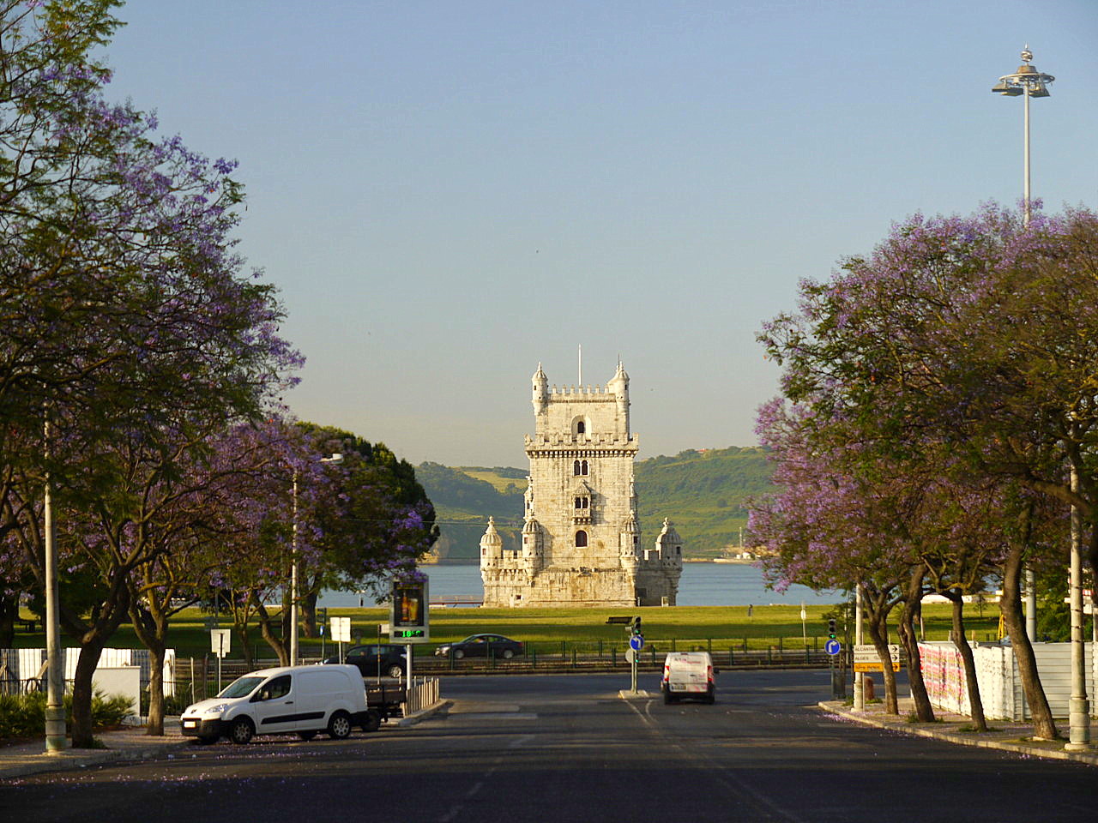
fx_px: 2855
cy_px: 412
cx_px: 549
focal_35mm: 90
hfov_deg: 21.8
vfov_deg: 16.4
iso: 100
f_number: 6.3
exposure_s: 1/125
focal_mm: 45
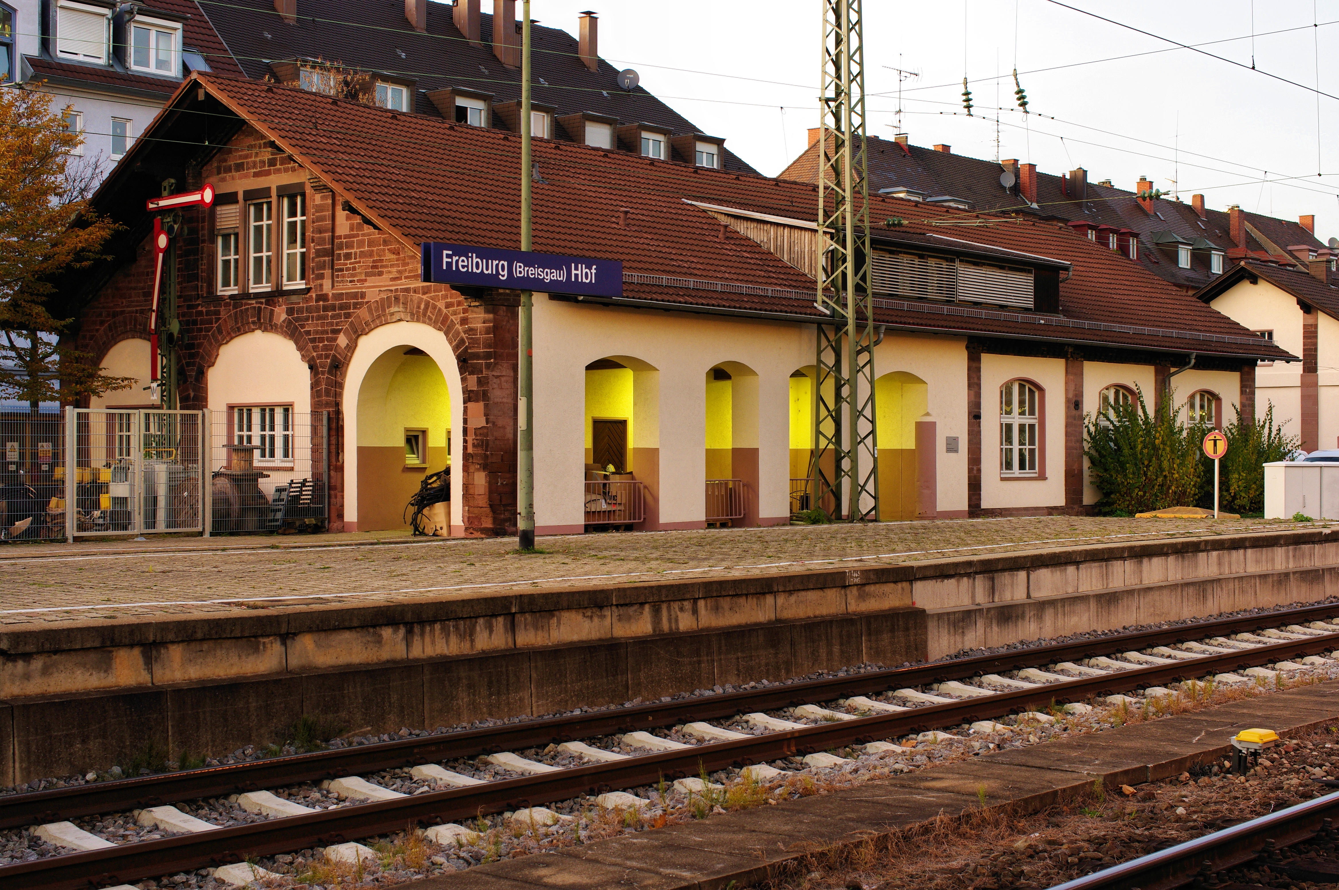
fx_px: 1951
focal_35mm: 52
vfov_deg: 25.7
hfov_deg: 37.9
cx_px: 670
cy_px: 445
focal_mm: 35
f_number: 8
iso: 250
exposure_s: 1
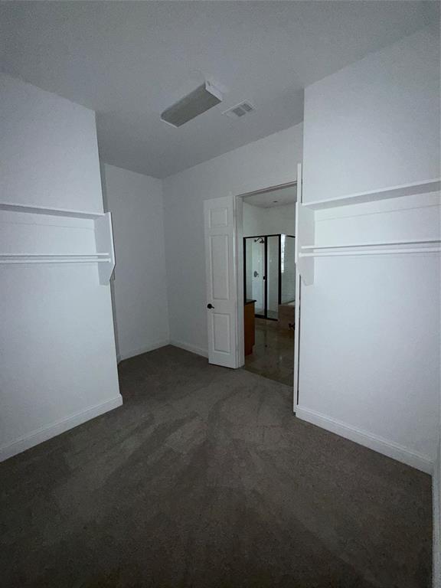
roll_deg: +1.8
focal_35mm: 14
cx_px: 220
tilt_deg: -8.8
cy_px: 294
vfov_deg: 102.1
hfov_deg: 85.7
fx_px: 238
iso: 200
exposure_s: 1/37
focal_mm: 2.22
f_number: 2.2
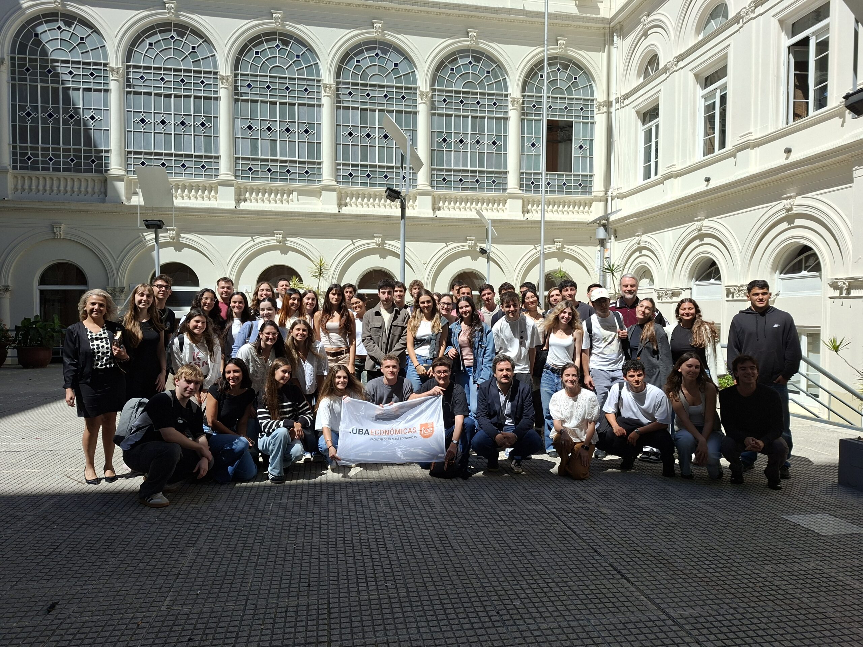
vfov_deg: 58.9
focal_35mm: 23
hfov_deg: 73.9
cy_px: 324
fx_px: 573
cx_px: 432
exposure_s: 1/2326
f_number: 1.8
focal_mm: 5.54
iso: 50
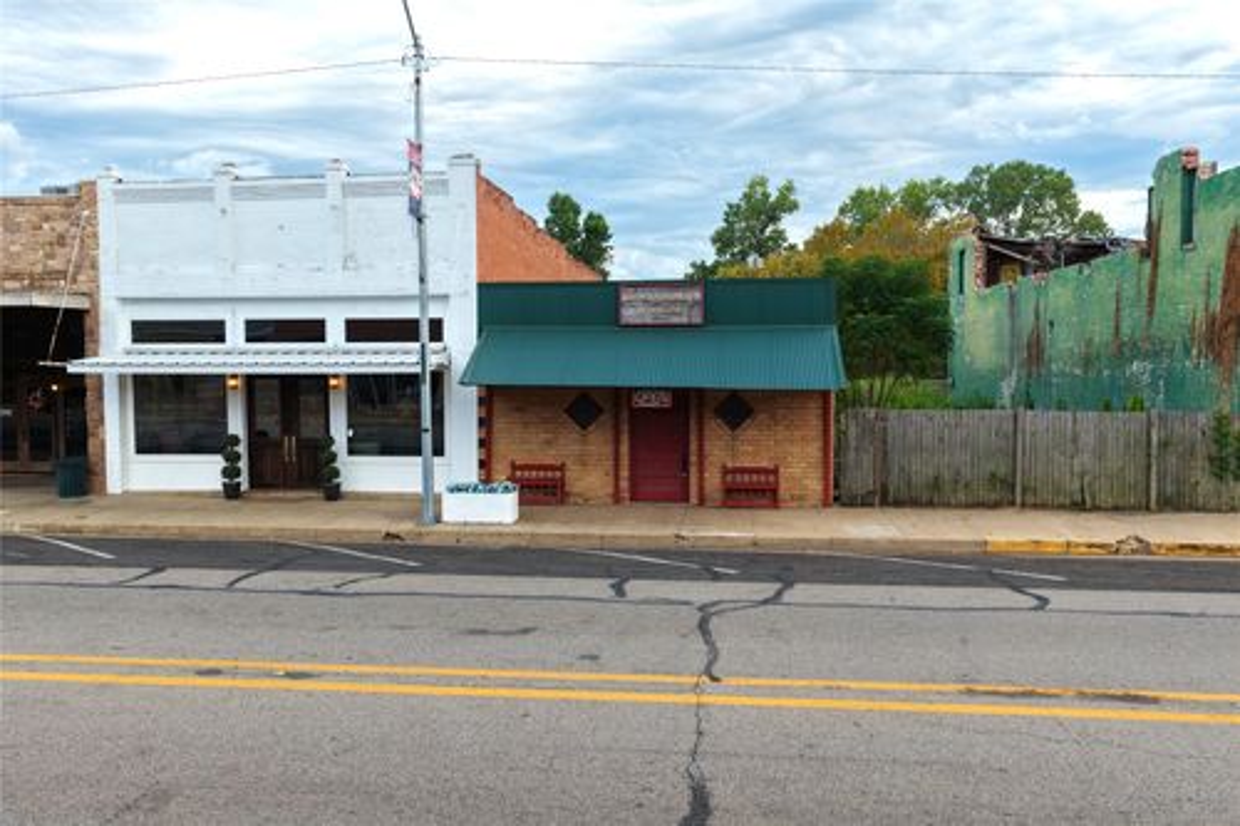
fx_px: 964
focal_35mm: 28
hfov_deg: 65.5
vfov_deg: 46.4
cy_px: 413
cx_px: 620
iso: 250
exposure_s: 1/640
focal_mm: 14.45
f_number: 2.8
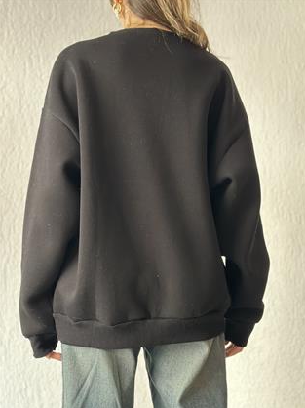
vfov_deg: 38.9
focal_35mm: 49
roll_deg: +0.4
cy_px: 205
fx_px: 576
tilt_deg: -0.3
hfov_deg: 29.6
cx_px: 154
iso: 400
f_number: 1.78
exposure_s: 1/44
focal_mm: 6.86
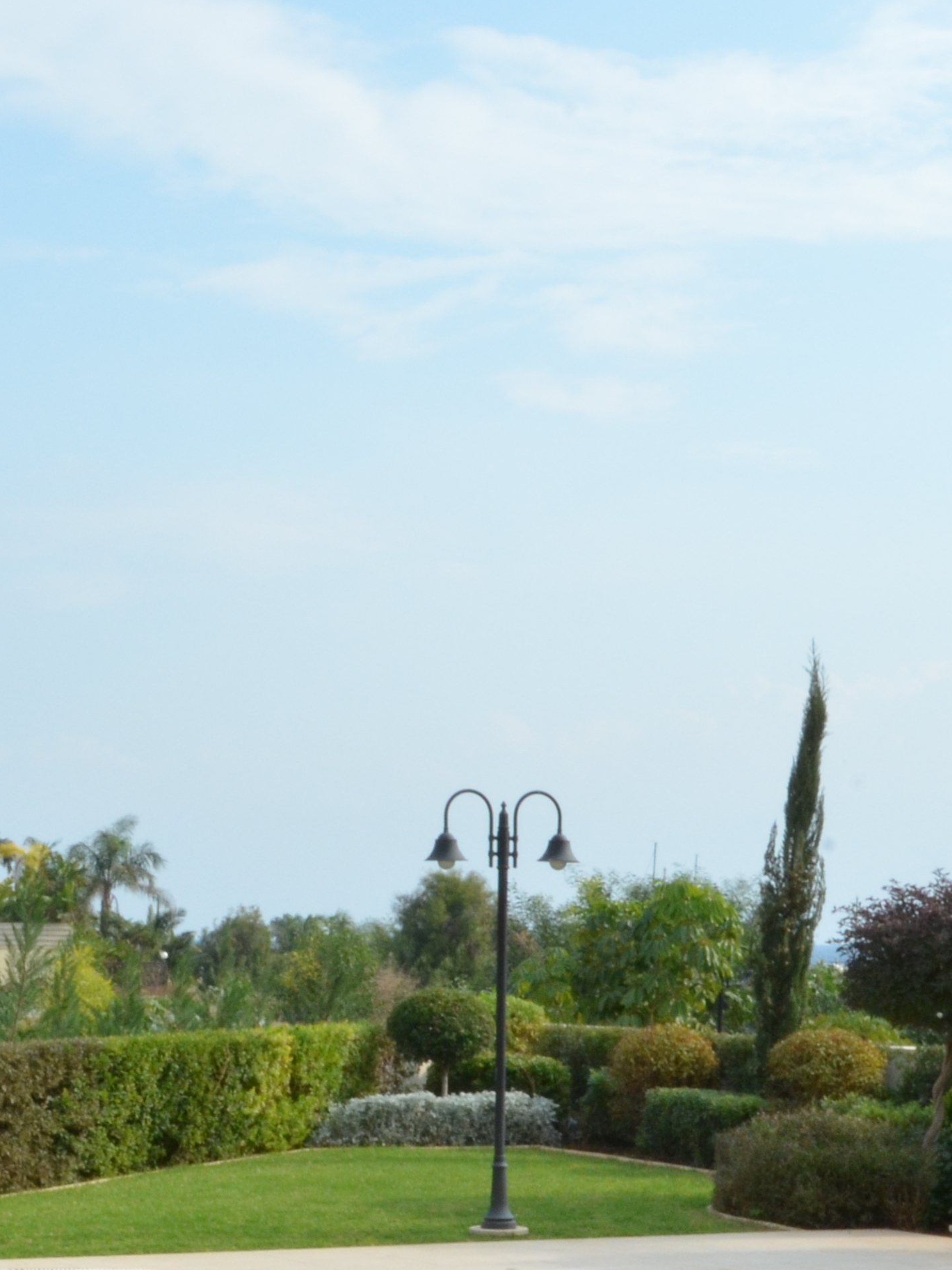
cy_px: 985
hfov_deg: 18.0
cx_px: 414
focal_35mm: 82
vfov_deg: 23.5
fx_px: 3007
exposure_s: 1/100
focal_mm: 22
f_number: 25
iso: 640
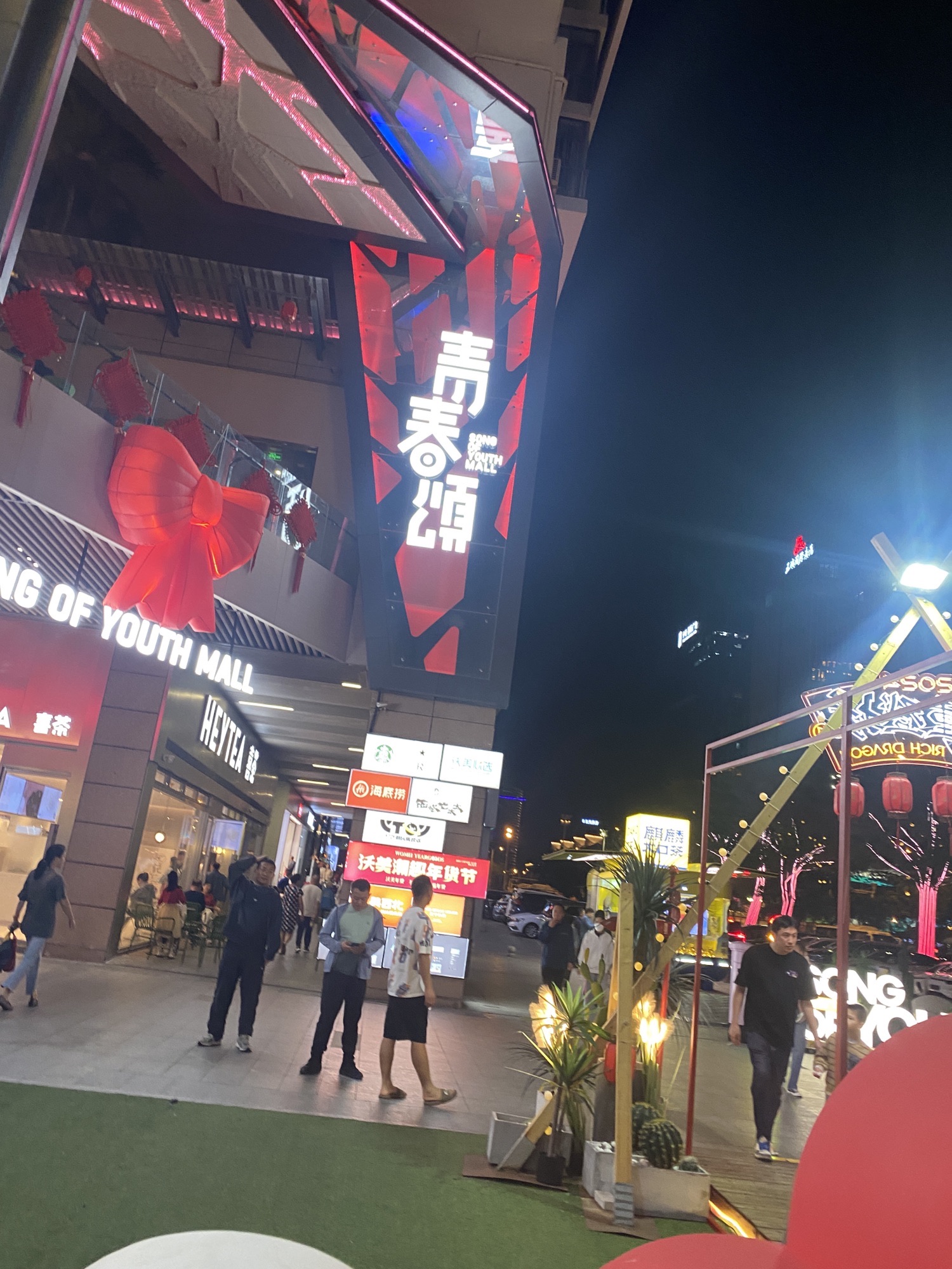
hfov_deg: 53.1
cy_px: 634
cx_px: 476
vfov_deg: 67.3
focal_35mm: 26
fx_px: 953
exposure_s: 1/50
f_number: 1.8
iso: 160
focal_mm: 4.25
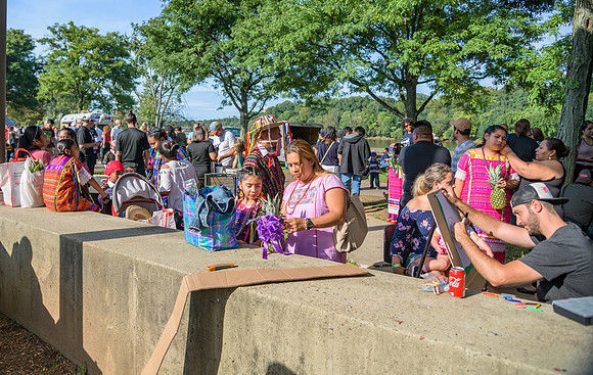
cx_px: 247
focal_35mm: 28
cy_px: 144
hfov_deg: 65.1
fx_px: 461
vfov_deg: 44.0
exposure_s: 1/200
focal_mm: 24
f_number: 4
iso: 64
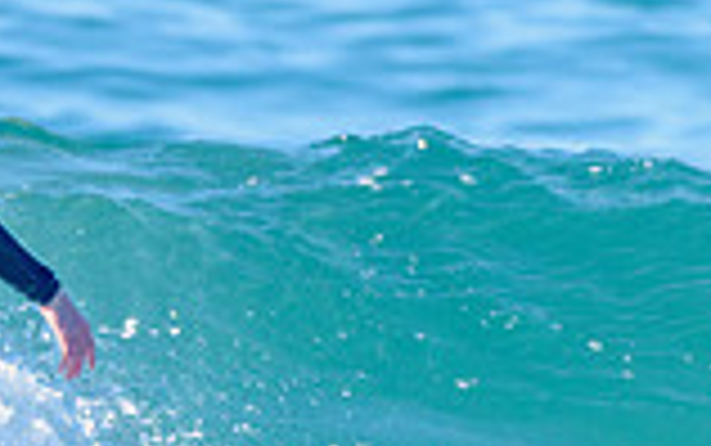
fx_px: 44424
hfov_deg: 0.9
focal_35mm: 2291
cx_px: 96
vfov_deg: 0.6
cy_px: 414
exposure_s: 1/2000
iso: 450
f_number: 5.6
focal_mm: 500
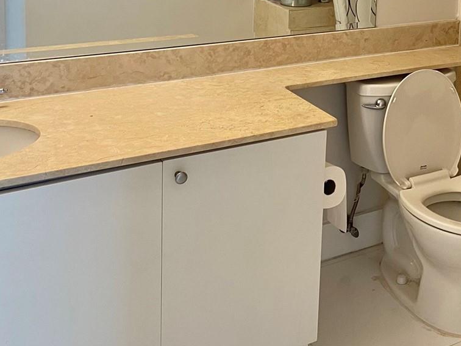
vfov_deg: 25.1
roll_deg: -4.0
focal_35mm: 55
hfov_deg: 33.6
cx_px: 390
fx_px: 732
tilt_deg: -8.9
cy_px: -10
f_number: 1.8
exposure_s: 1/60
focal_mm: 4.25
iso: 80
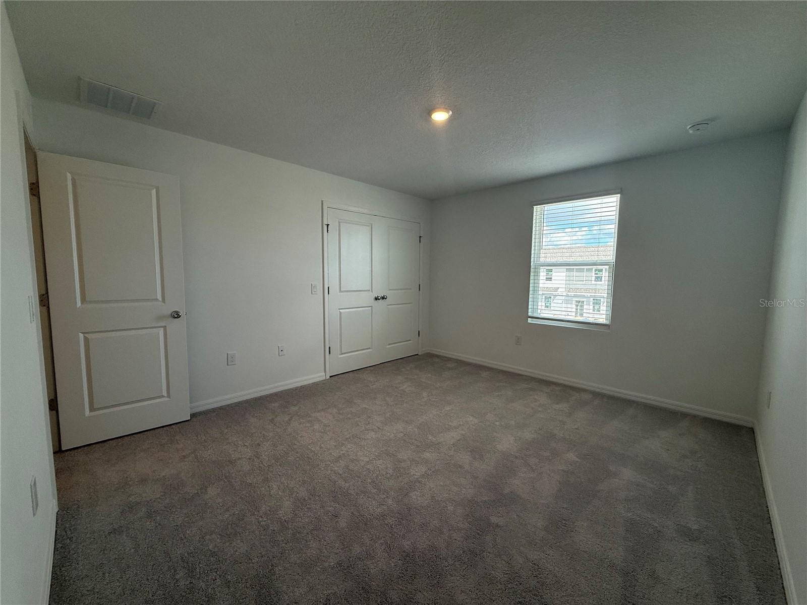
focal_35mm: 14
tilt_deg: -3.4
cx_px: 404
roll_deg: -0.5
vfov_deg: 85.7
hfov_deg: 102.1
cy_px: 302
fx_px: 326
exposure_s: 1/193
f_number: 2.2
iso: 64
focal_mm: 2.22
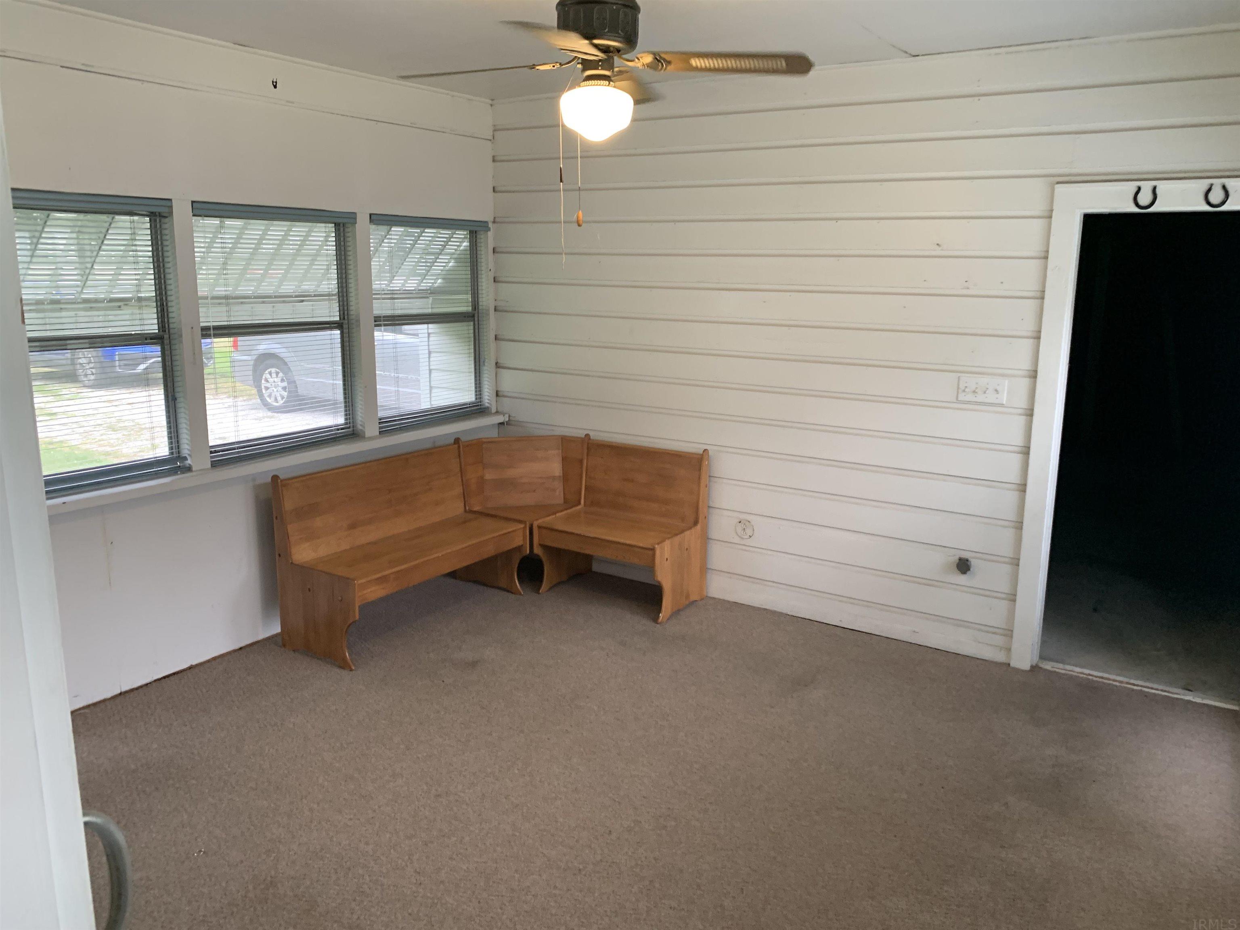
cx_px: 620
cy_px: 465
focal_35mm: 26
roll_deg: -0.1
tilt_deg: -6.9
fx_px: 931
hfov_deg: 67.3
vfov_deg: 53.1
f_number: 1.8
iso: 160
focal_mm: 4.25
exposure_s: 1/60
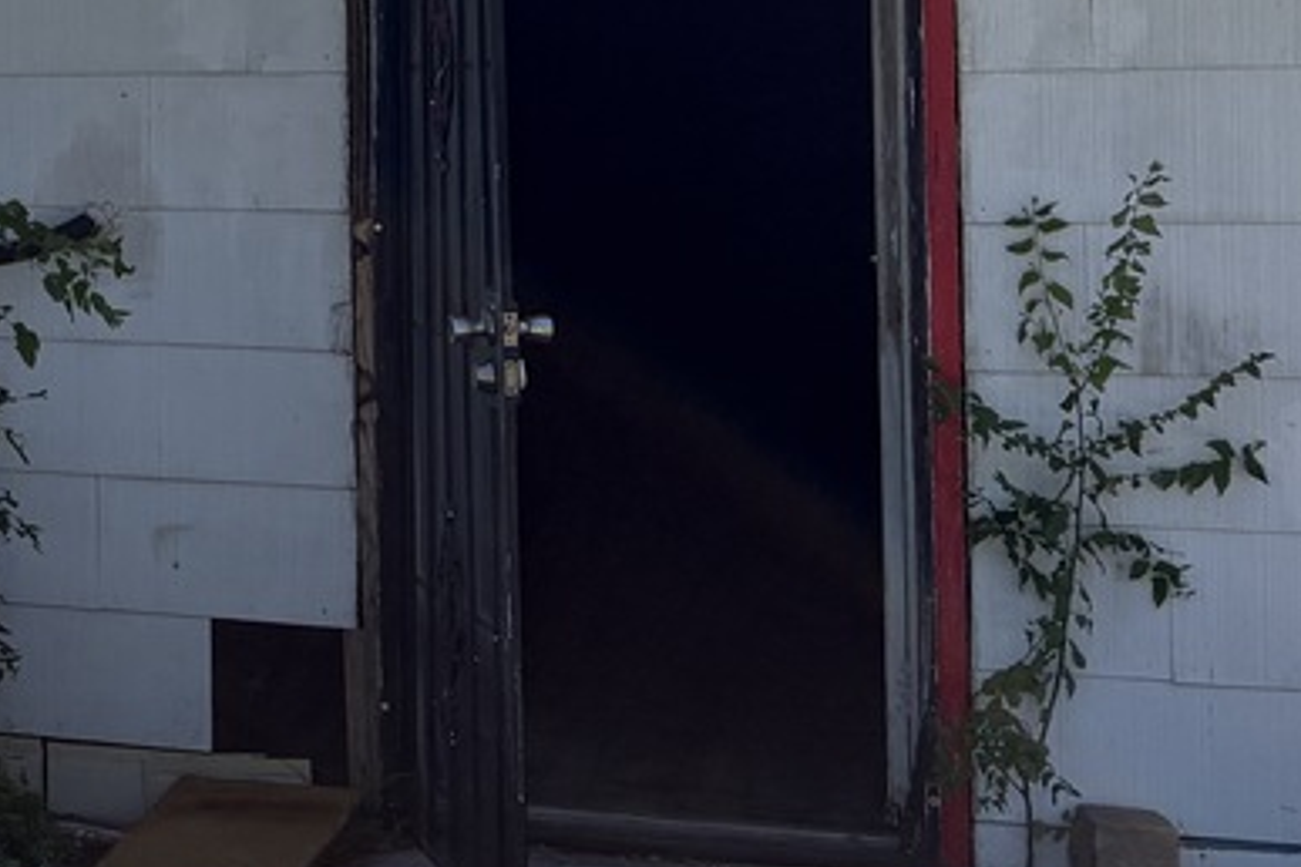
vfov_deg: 14.5
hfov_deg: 18.7
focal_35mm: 93
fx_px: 3361
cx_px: -773
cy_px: 37
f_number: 1.78
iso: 80
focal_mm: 6.76
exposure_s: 1/4673
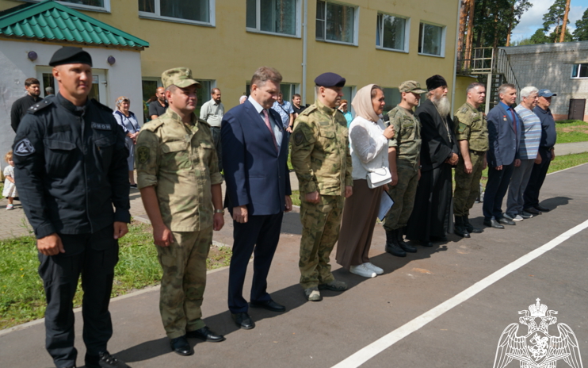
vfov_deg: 38.8
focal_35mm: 33
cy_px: 197
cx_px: 295
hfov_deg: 58.9
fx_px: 521
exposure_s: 1/640
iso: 100
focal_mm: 21
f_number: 4.5
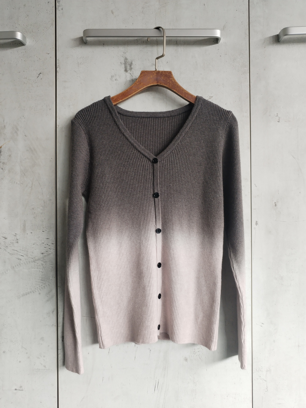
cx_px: 153
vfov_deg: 61.7
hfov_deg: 48.2
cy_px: 204
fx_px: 342
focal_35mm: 29
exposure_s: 1/60
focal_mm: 4.75
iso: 350
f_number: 1.8
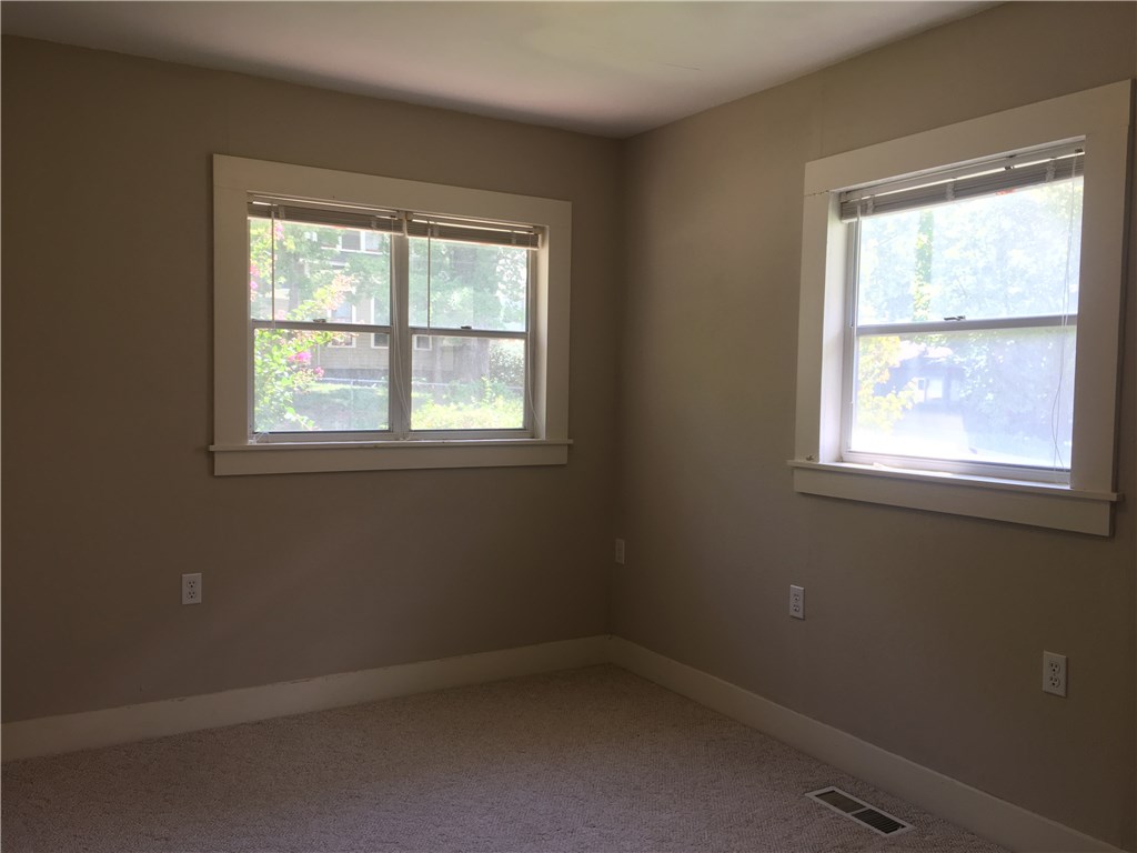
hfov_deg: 61.7
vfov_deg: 48.2
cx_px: 568
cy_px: 426
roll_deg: -1.0
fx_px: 953
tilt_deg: -3.2
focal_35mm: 29
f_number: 2.2
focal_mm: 4.15
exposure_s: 1/30
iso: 25
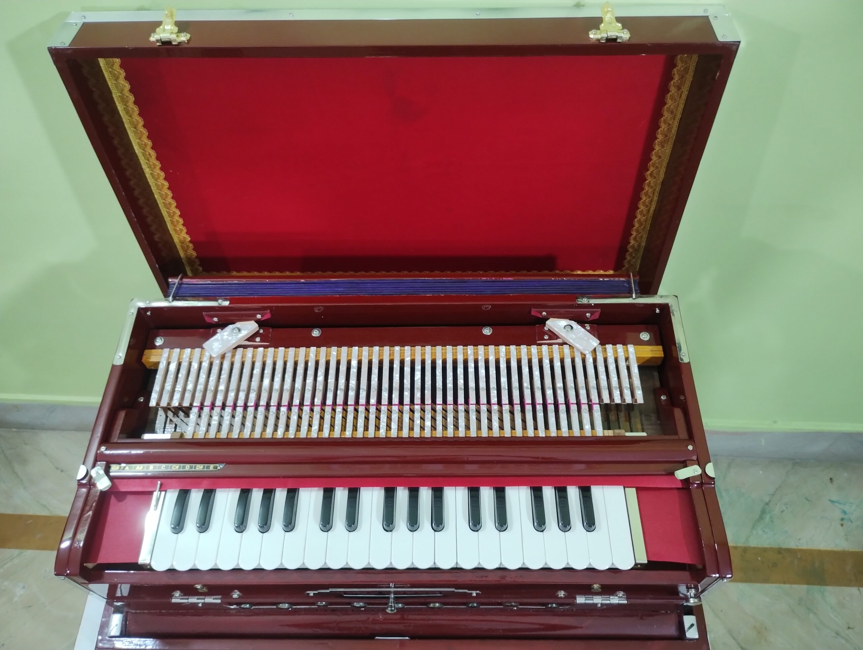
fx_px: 699
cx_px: 432
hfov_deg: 63.4
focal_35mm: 28
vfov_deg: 49.9
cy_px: 325
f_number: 1.8
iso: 672
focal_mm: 4.27
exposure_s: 1/33.3
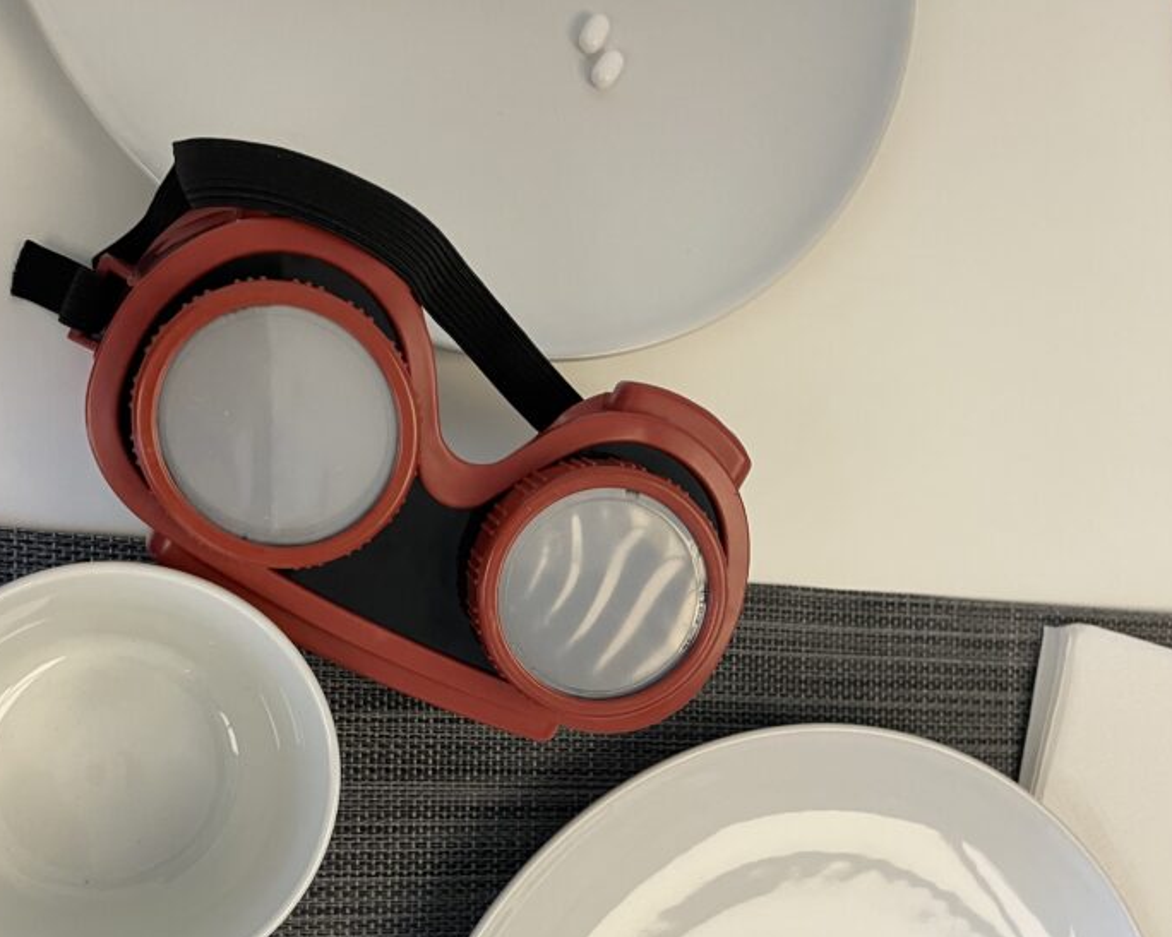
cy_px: 670
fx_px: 1318
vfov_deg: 38.4
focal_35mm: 38
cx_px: 552
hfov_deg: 47.9
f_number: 1.6
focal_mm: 4.2
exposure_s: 1/59
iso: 125
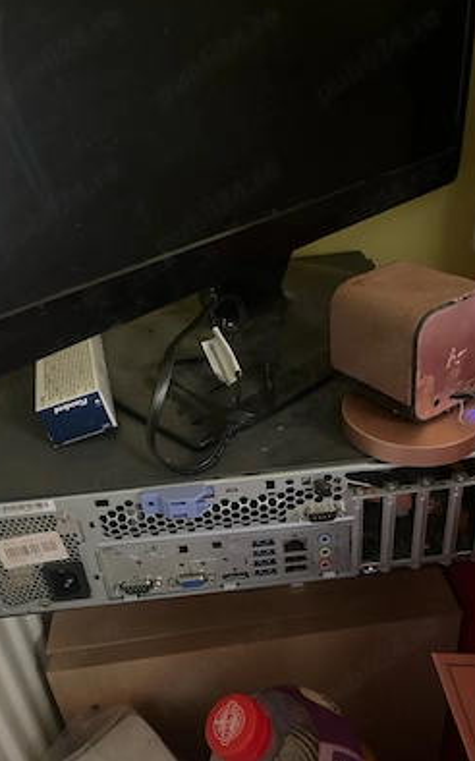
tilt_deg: -28.4
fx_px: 580
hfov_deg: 44.5
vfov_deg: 66.5
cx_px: 238
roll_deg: +6.9
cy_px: 379
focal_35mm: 28
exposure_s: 1/16
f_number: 1.6
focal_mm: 5.1
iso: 1000
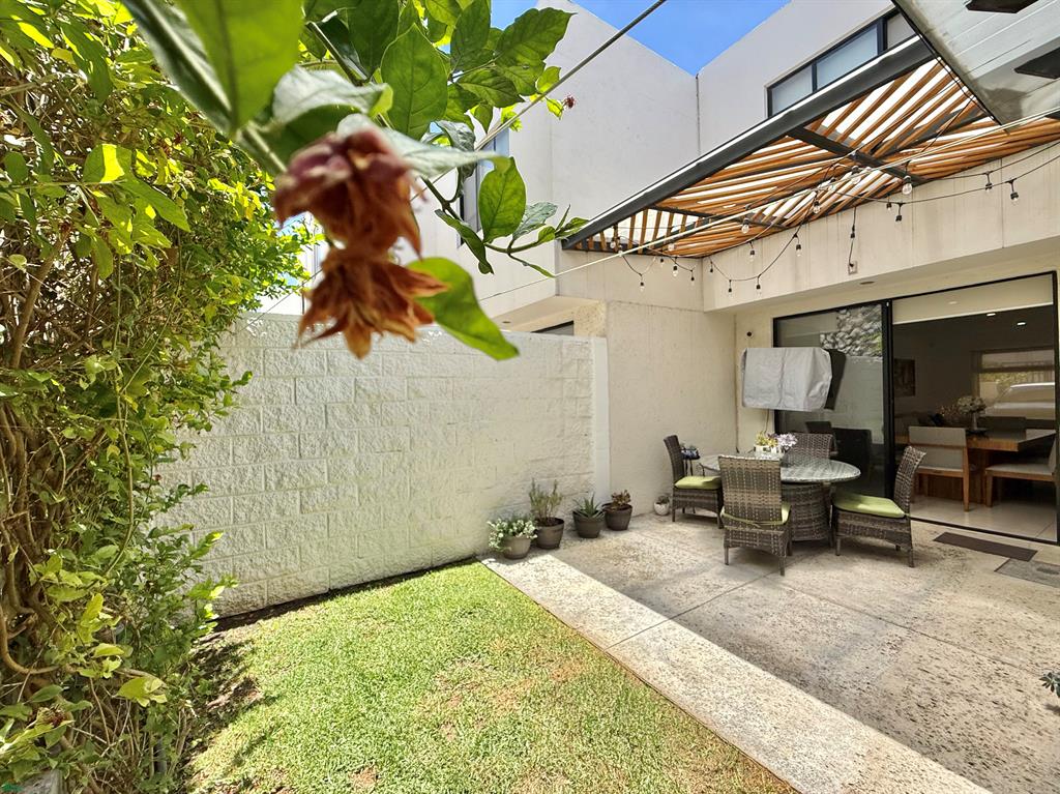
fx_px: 429
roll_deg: +1.6
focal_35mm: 14
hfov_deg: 102.1
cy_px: 397
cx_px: 530
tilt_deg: +0.2
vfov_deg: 85.6
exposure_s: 1/1033
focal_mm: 2.22
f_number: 2.2
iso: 50
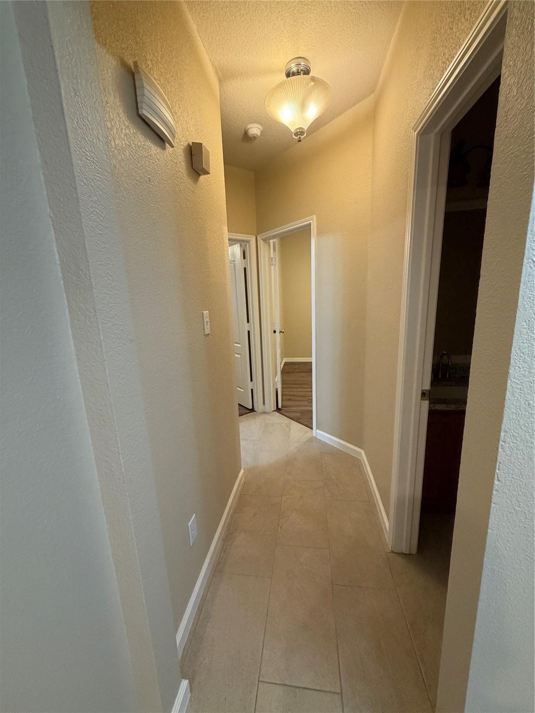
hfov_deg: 85.7
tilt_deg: -11.2
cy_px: 356
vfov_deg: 102.1
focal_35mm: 14
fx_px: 288
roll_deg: +1.5
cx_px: 268
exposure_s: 1/60
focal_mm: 2.22
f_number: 2.2
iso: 320
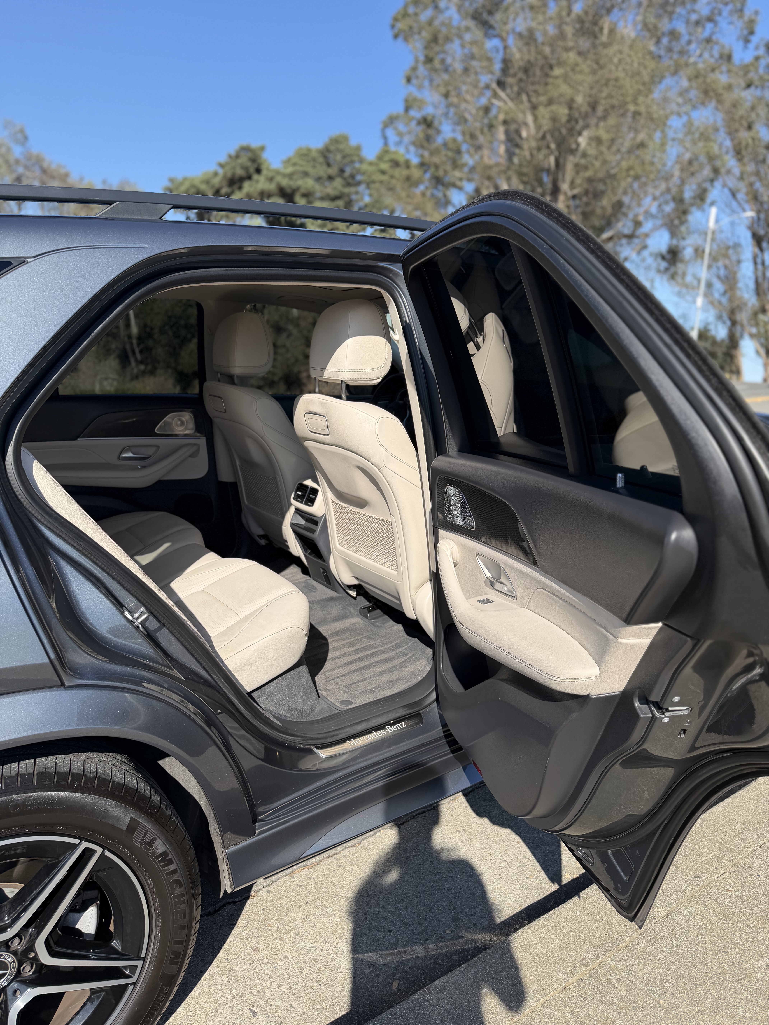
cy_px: 512
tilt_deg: -9.3
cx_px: 384
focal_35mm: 24
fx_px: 711
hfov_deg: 56.8
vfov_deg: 71.6
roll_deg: -5.0
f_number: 1.78
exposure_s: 1/3021
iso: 80
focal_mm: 6.76
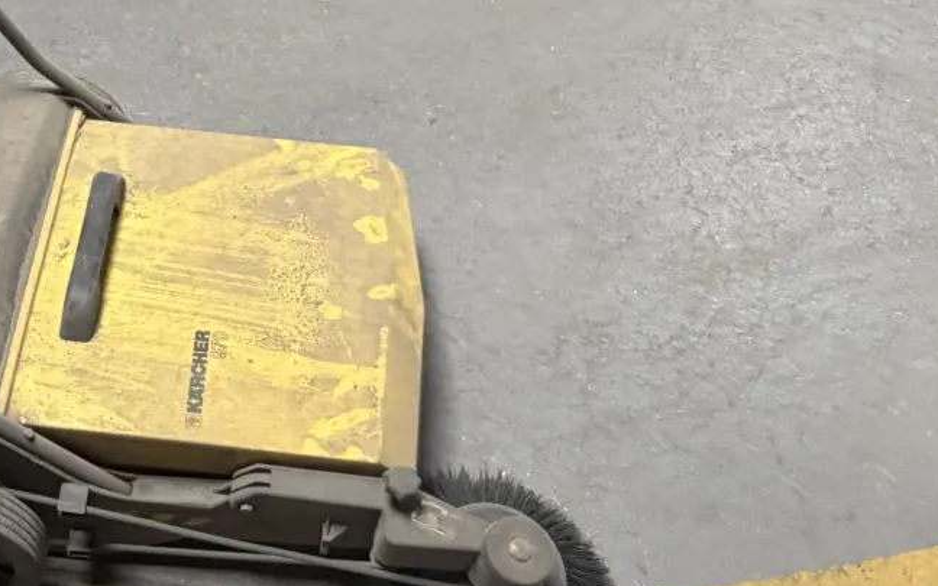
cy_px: 232
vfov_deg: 29.1
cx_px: 145
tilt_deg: -46.5
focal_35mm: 44
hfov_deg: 42.5
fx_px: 1125
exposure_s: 1/121
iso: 250
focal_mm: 2.22
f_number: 2.2
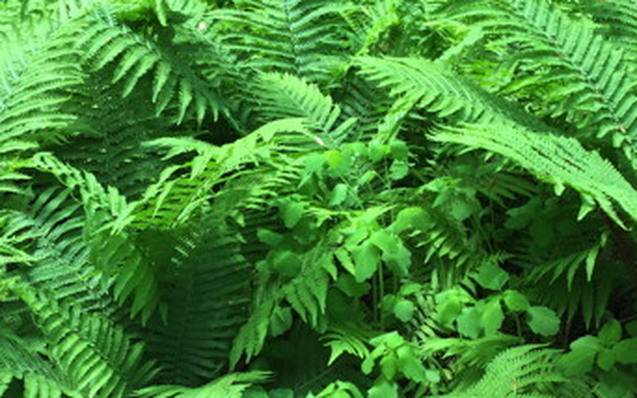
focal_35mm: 55
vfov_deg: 23.3
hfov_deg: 36.6
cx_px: 412
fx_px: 955
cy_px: 302
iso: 32
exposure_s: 1/60
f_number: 2.2
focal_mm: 4.15
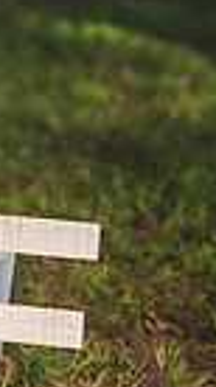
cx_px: -488
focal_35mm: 137
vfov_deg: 15.7
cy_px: 167
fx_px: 1404
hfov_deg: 7.5
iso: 100
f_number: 2.8
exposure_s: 1/800
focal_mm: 31
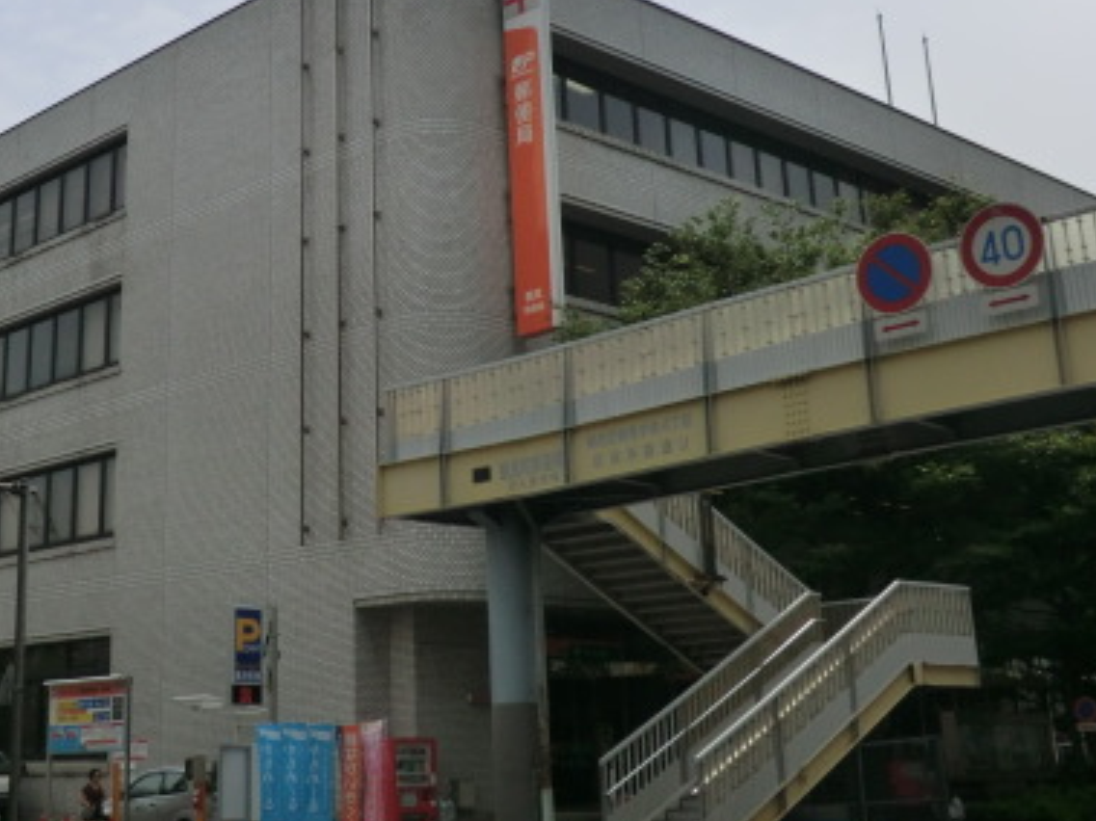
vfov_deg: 29.3
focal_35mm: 49
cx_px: 364
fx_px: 1551
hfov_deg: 38.5
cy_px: 240
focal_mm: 5.2
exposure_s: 1/500
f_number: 7.9
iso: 80
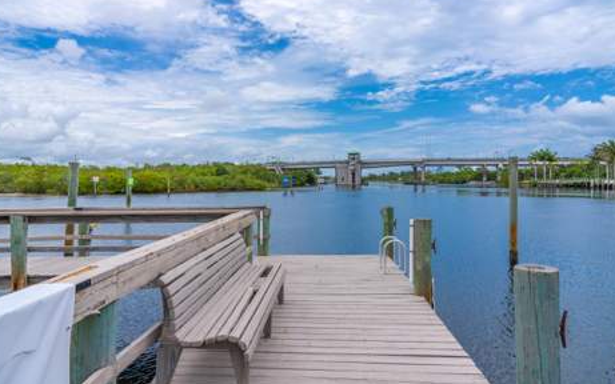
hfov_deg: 70.4
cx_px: 303
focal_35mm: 26
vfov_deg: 47.5
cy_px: 175
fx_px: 436
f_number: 5
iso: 100
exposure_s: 1/1000
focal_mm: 24
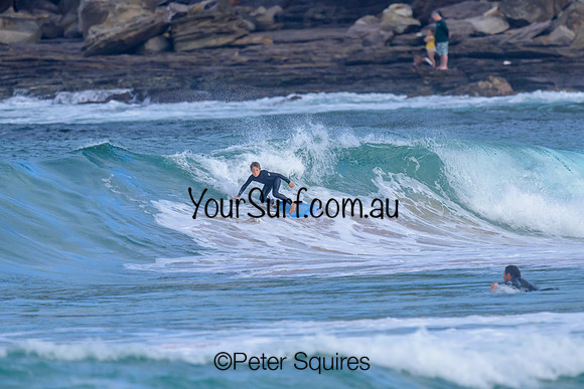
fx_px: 17834
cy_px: 201
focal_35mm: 1099
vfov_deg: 1.3
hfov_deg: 1.9
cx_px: 401
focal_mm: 800
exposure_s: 1/2000
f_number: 6.3
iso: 560
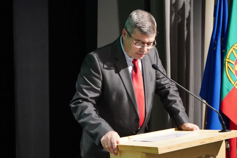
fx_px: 402
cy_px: 79
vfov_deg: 22.3
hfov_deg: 32.9
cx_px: 118
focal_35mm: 61
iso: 12800
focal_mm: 61
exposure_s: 1/80
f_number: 5.6
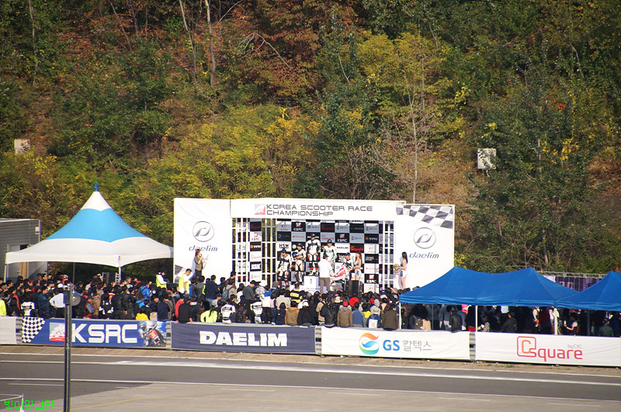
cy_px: 206
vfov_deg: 3.3
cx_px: 310
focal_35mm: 420
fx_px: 7235
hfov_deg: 4.9
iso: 400
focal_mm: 280
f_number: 6.3
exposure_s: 1/1600
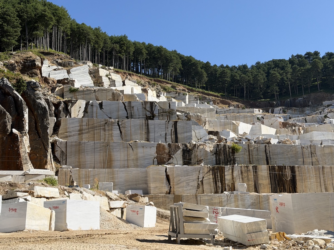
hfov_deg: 39.7
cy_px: 125
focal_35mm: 48
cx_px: 167
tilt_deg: +12.9
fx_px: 463
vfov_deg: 30.3
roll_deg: +2.2
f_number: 1.78
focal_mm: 6.76
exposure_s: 1/4587
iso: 64
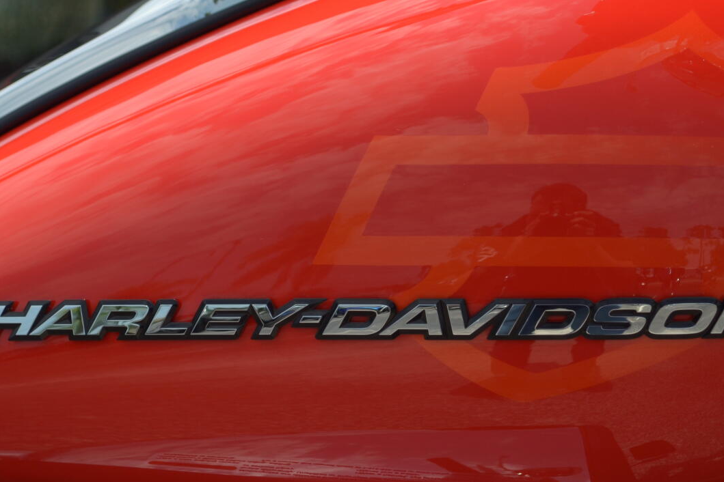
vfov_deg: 11.5
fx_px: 2393
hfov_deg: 17.2
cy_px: 176
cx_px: 376
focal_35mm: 119
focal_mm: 42
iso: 100
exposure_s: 1/500
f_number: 5.3
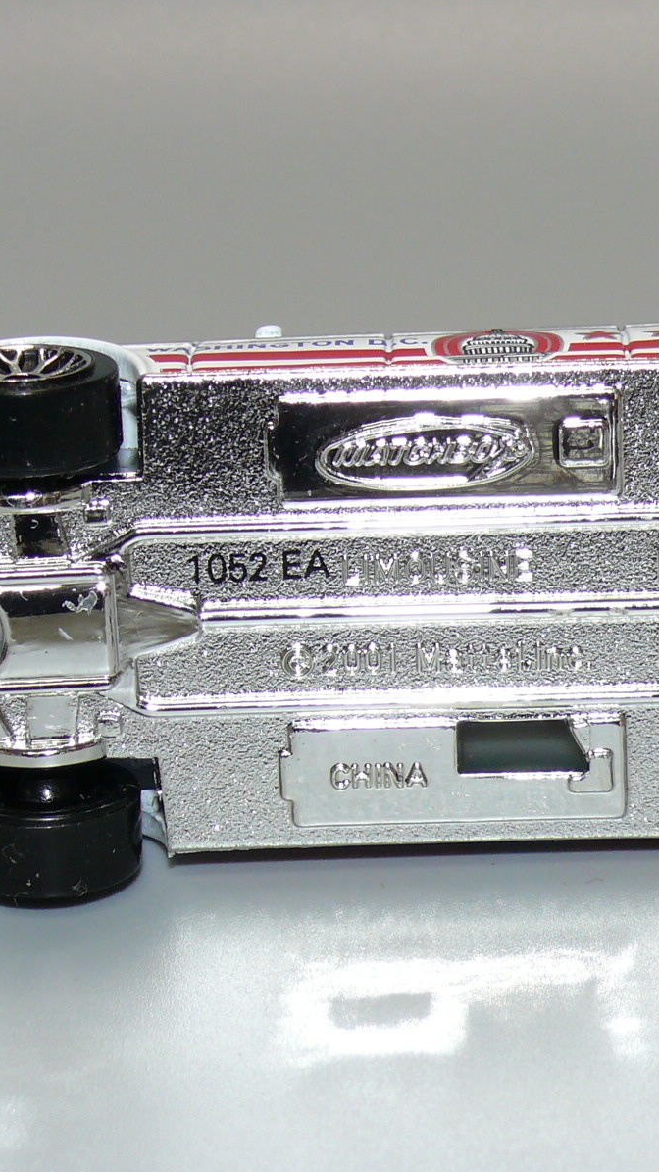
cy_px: 586
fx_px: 4443
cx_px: 497
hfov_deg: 8.5
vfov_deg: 15.0
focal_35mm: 143
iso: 100
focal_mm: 13.2
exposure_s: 1/30
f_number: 4
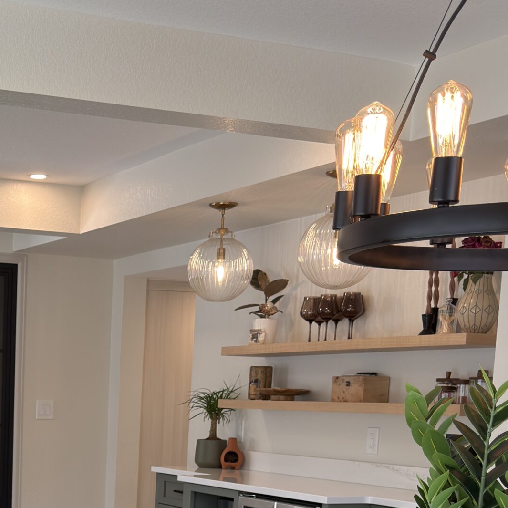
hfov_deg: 24.2
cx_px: 2
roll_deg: -1.2
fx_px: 1129
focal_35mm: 68
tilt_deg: -8.2
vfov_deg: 23.8
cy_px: 549
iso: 80
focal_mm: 6.76
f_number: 1.78
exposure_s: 1/148
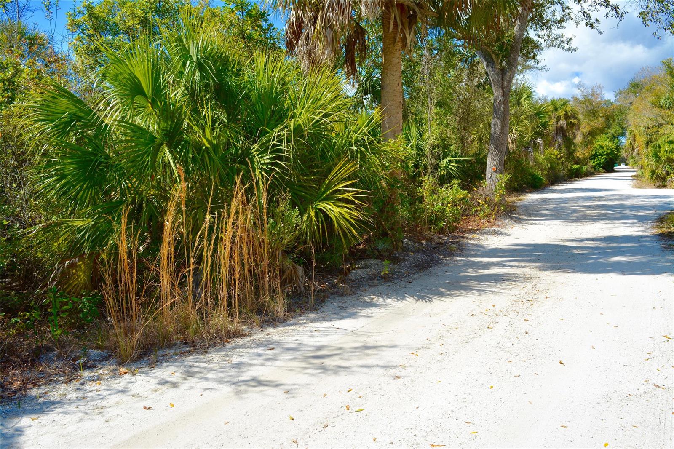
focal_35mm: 30
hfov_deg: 61.9
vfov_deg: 43.6
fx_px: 562
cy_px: 224
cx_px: 337
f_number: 8
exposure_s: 1/250
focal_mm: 20
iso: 100
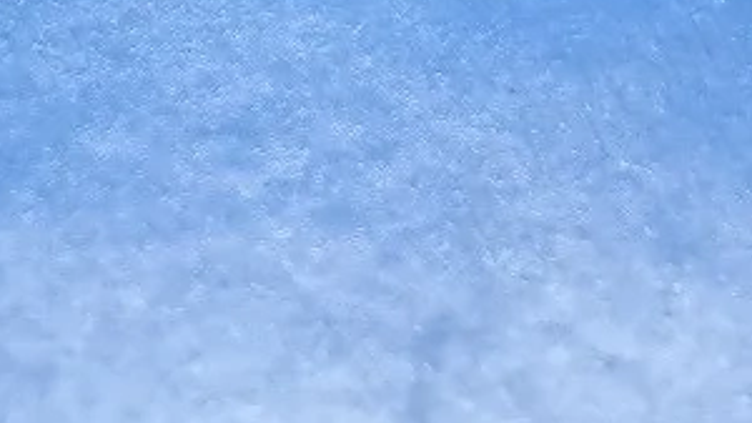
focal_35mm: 116
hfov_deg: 18.4
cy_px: -1173
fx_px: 2314
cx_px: 241
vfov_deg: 7.7
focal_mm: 6.7
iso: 400
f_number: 1.8
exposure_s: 1/40
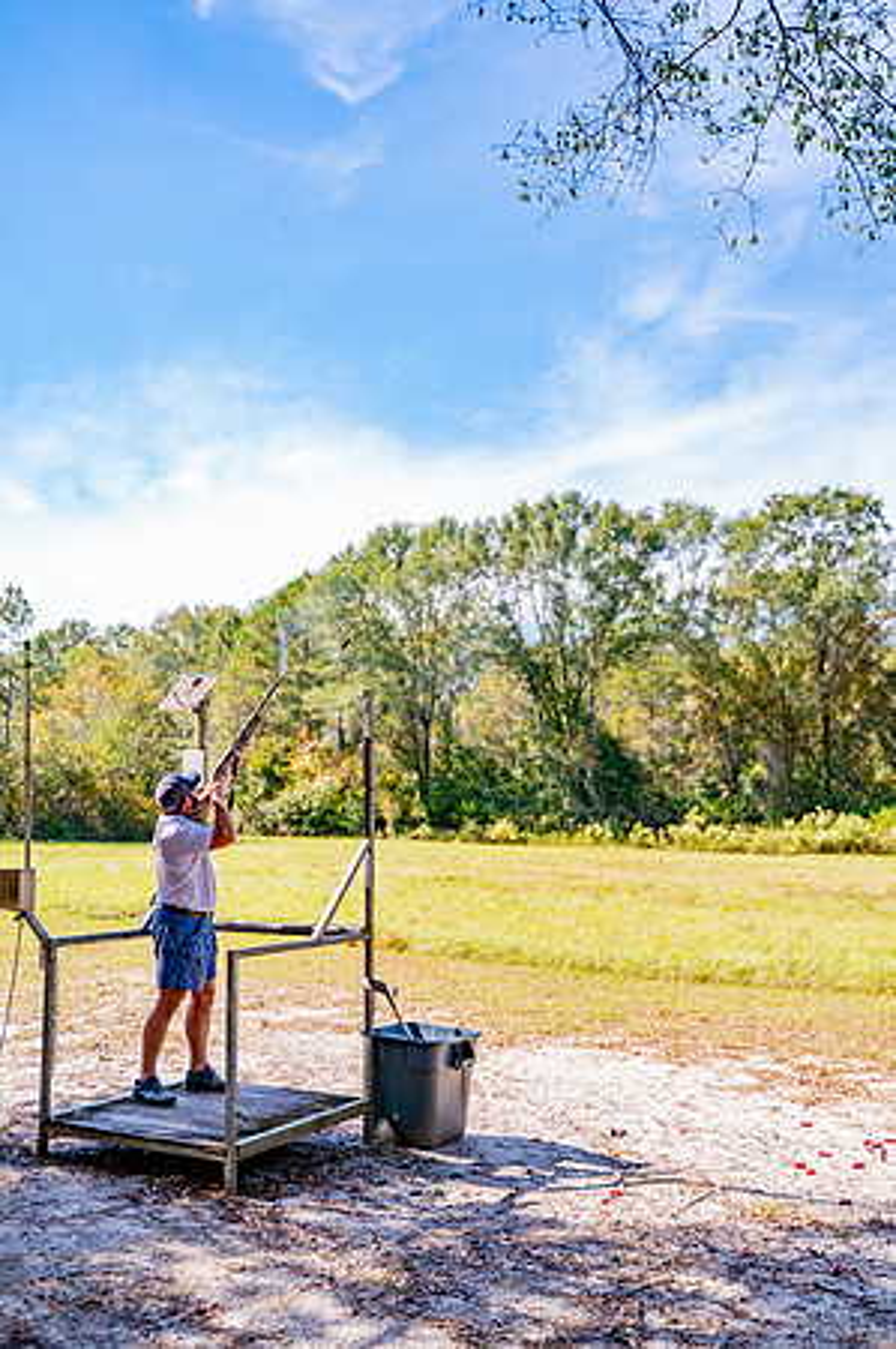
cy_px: 674
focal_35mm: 35
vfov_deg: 54.5
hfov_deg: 37.8
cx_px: 448
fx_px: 1310
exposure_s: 1/800
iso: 100
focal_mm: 35
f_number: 2.8
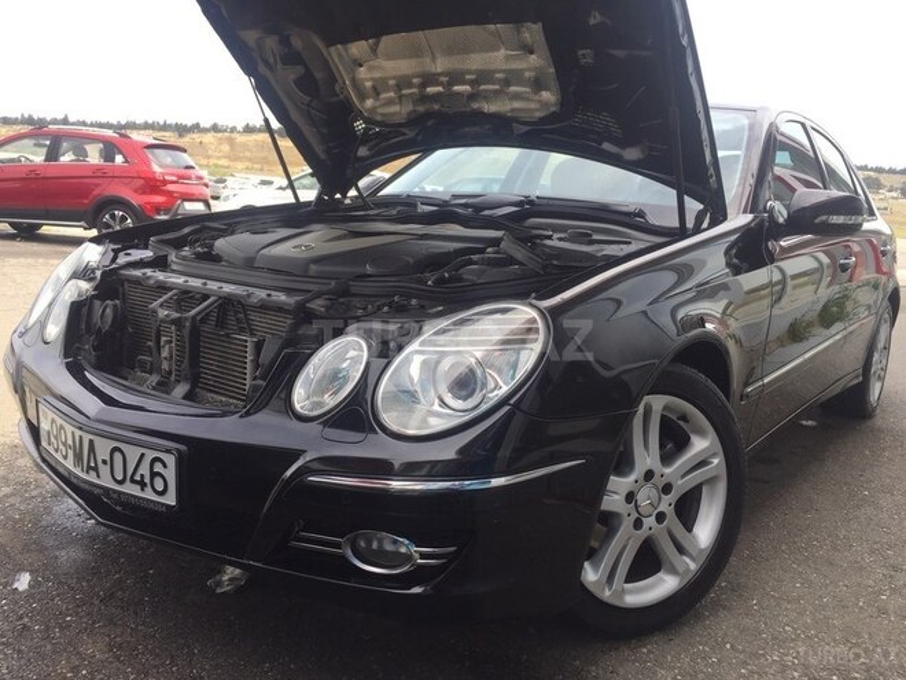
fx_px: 759
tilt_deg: -10.2
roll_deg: -6.7
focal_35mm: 29
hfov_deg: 61.7
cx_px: 453
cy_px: 340
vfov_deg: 48.2
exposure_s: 1/581
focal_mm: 4.15
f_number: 2.2
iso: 32
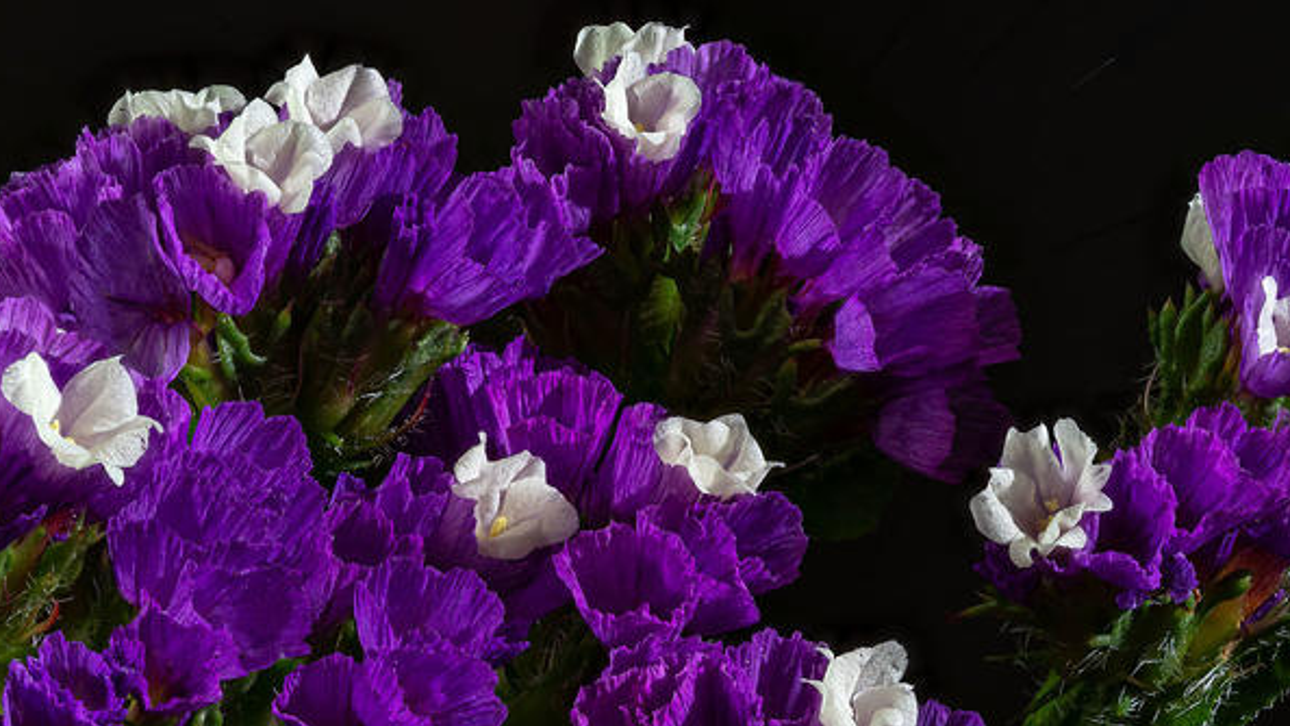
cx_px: 641
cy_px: 414
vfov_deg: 10.9
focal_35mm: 111
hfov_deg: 19.3
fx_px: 3796
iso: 100
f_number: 14
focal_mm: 105
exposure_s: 1/4
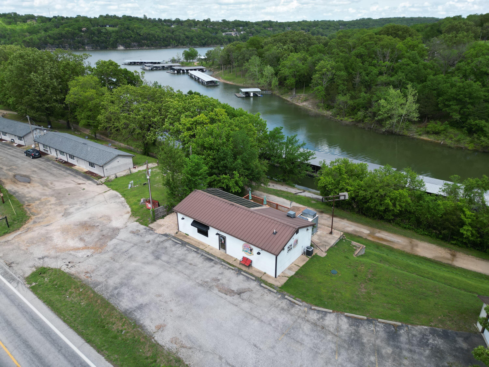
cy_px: 184
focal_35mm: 24
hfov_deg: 71.6
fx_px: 339
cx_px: 244
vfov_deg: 56.8
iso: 130
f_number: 1.7
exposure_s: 1/2000
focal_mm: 6.72
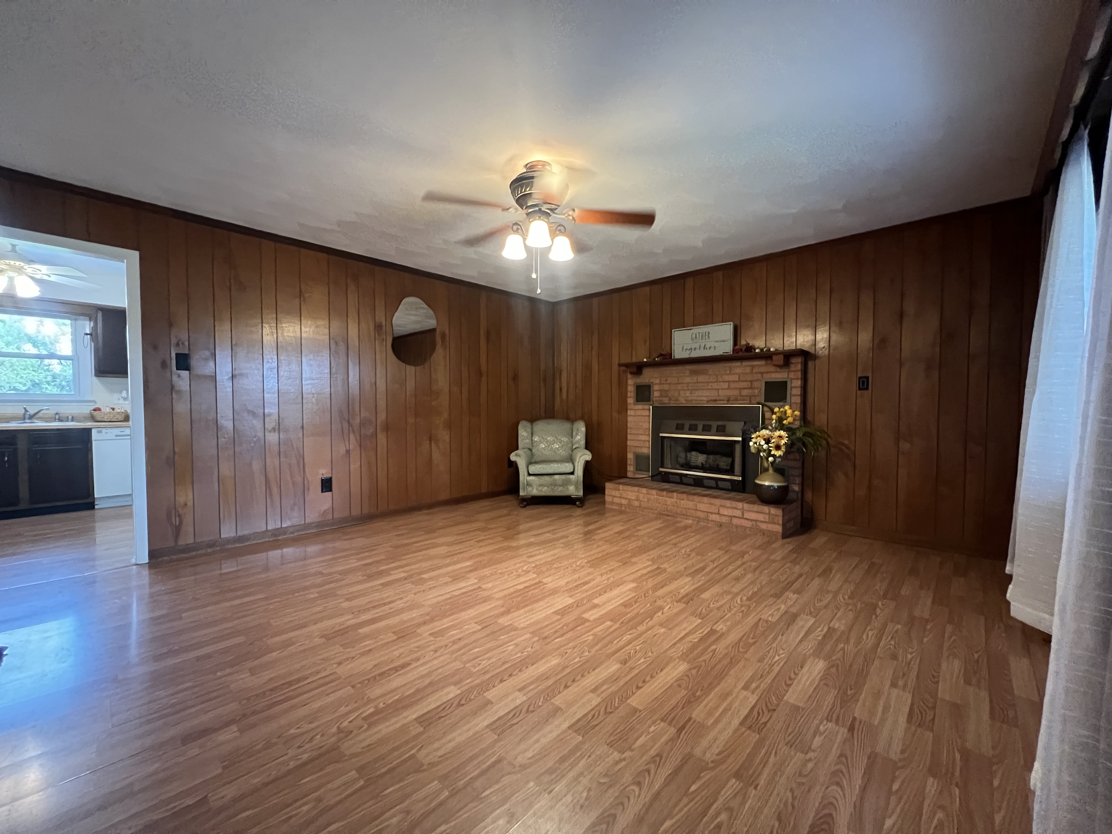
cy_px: 417
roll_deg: -0.4
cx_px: 556
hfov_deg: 106.2
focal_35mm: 13
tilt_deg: -1.3
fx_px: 418
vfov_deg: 89.9
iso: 1000
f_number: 1.8
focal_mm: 1.57
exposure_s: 1/40
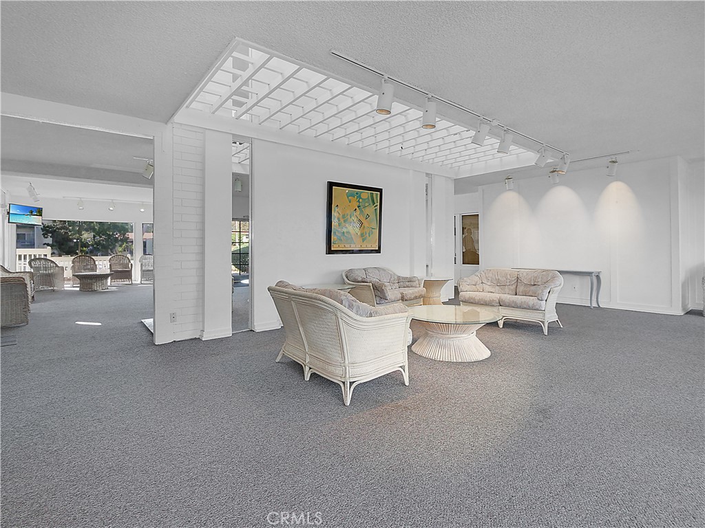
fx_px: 326
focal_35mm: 16
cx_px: 352
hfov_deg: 94.5
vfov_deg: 78.1
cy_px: 264
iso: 1250
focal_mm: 8
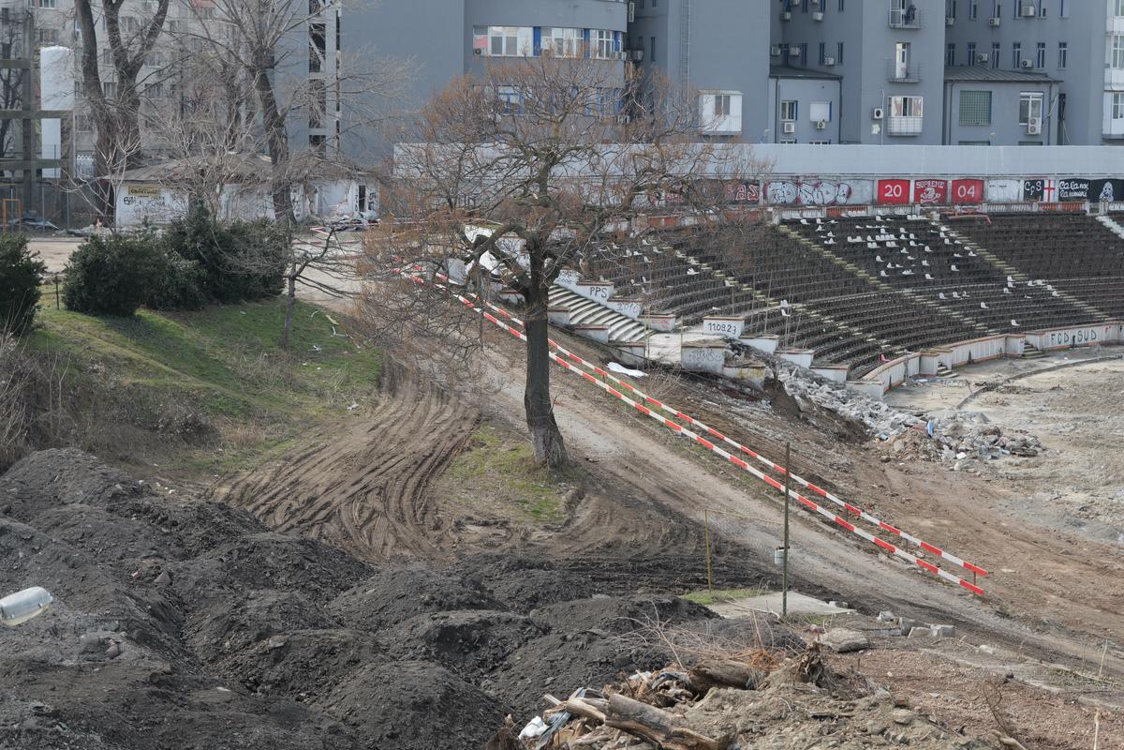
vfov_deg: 18.4
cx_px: 562
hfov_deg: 27.3
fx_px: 2310
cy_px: 375
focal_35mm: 74
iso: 160
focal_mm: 74
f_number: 4
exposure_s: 1/1000
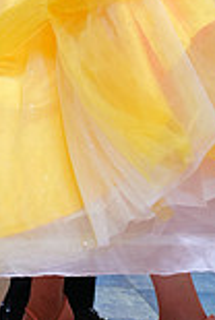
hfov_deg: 4.7
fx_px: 2595
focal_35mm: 291
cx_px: 51
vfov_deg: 7.0
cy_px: -91
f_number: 4
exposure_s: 1/500
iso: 1250
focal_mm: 78
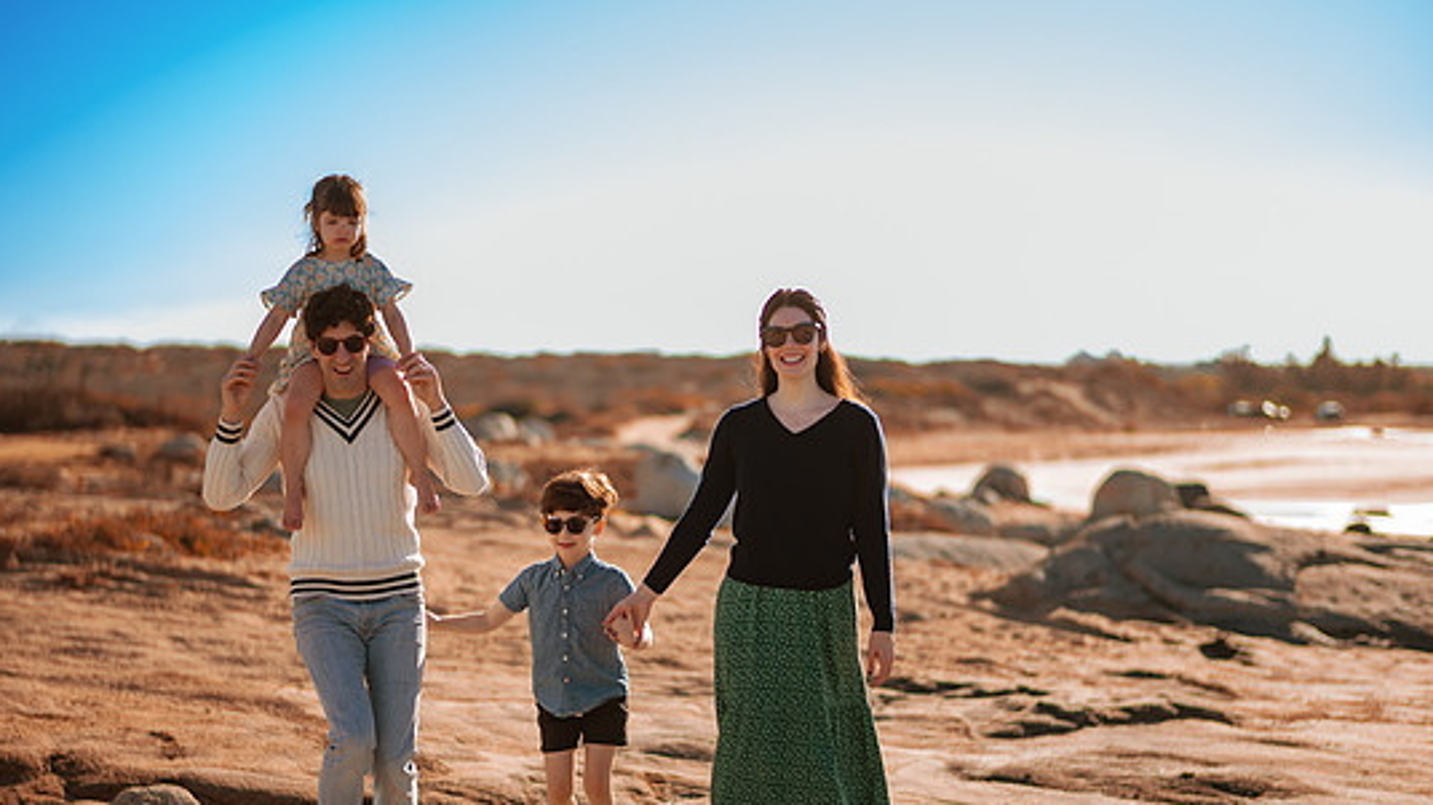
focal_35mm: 67
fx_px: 2545
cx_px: 676
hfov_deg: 31.4
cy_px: 515
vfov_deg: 17.9
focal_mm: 58
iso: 50
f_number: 1.4
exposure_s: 1/2500
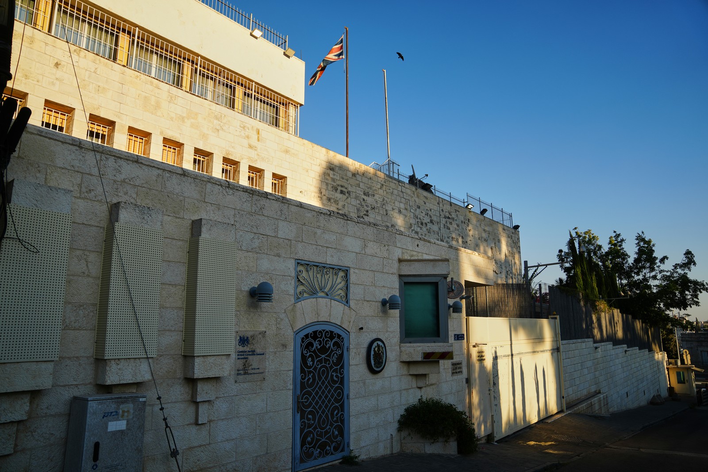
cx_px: 354
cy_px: 236
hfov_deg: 73.7
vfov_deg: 53.1
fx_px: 472
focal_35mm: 24
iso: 100
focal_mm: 24
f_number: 2.8
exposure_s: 1/1250
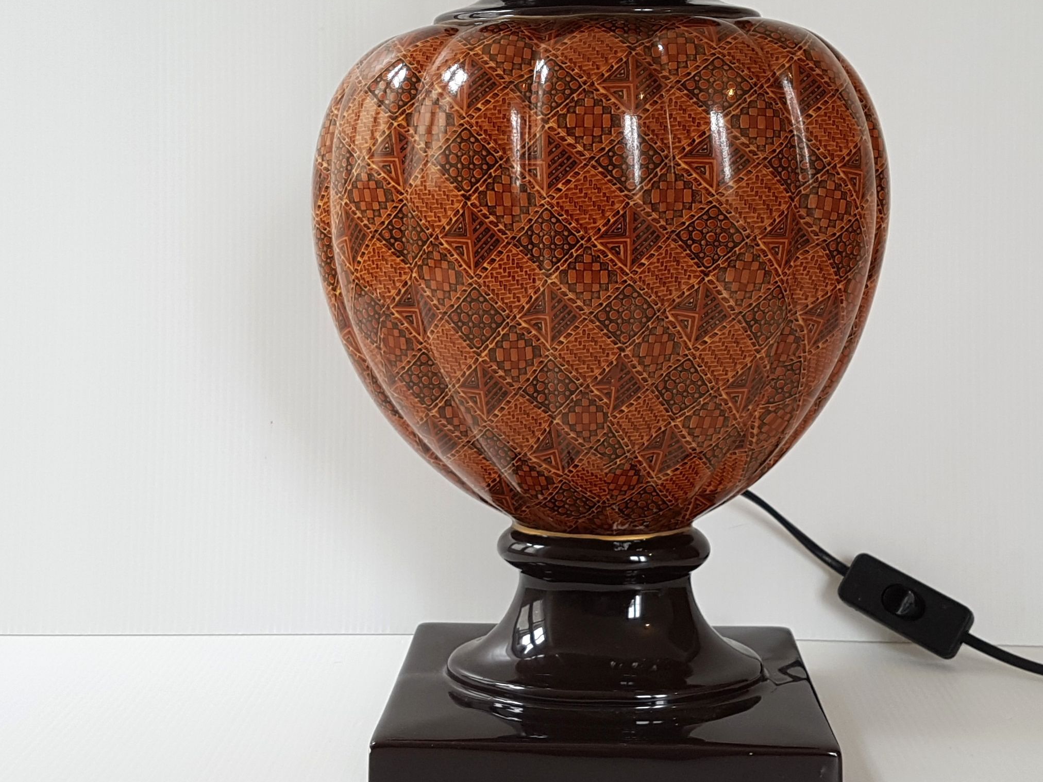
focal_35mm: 37
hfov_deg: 50.0
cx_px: 598
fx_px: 1115
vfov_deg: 38.5
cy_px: 319
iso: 64
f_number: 1.7
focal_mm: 4.2
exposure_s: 1/50
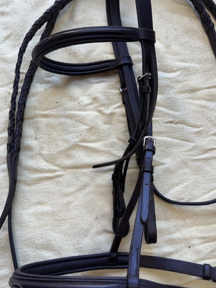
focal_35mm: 33
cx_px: 126
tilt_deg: -76.7
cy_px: 148
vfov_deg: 55.4
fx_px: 275
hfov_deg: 42.8
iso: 64
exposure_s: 1/120
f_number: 1.78
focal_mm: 6.76
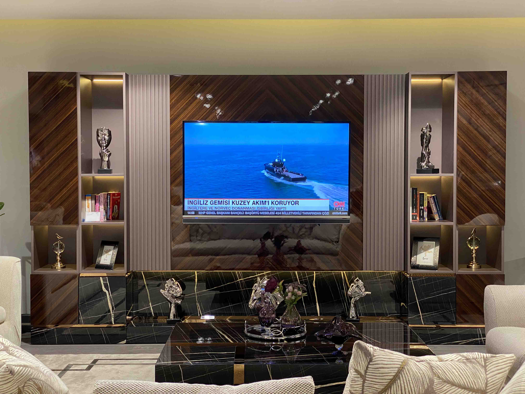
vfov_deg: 28.0
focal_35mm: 52
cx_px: 262
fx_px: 789
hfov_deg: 36.8
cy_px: 197
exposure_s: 1/50
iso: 125
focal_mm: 6
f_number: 2
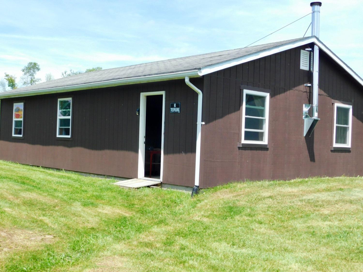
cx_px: 182
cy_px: 136
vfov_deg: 32.2
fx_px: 472
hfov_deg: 42.1
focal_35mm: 45
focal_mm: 8
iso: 125
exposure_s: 1/640
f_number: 3.7
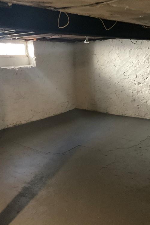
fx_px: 256
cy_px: 112
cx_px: 86
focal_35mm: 41
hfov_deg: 32.6
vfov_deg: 47.4
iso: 500
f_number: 1.8
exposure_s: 1/30
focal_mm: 3
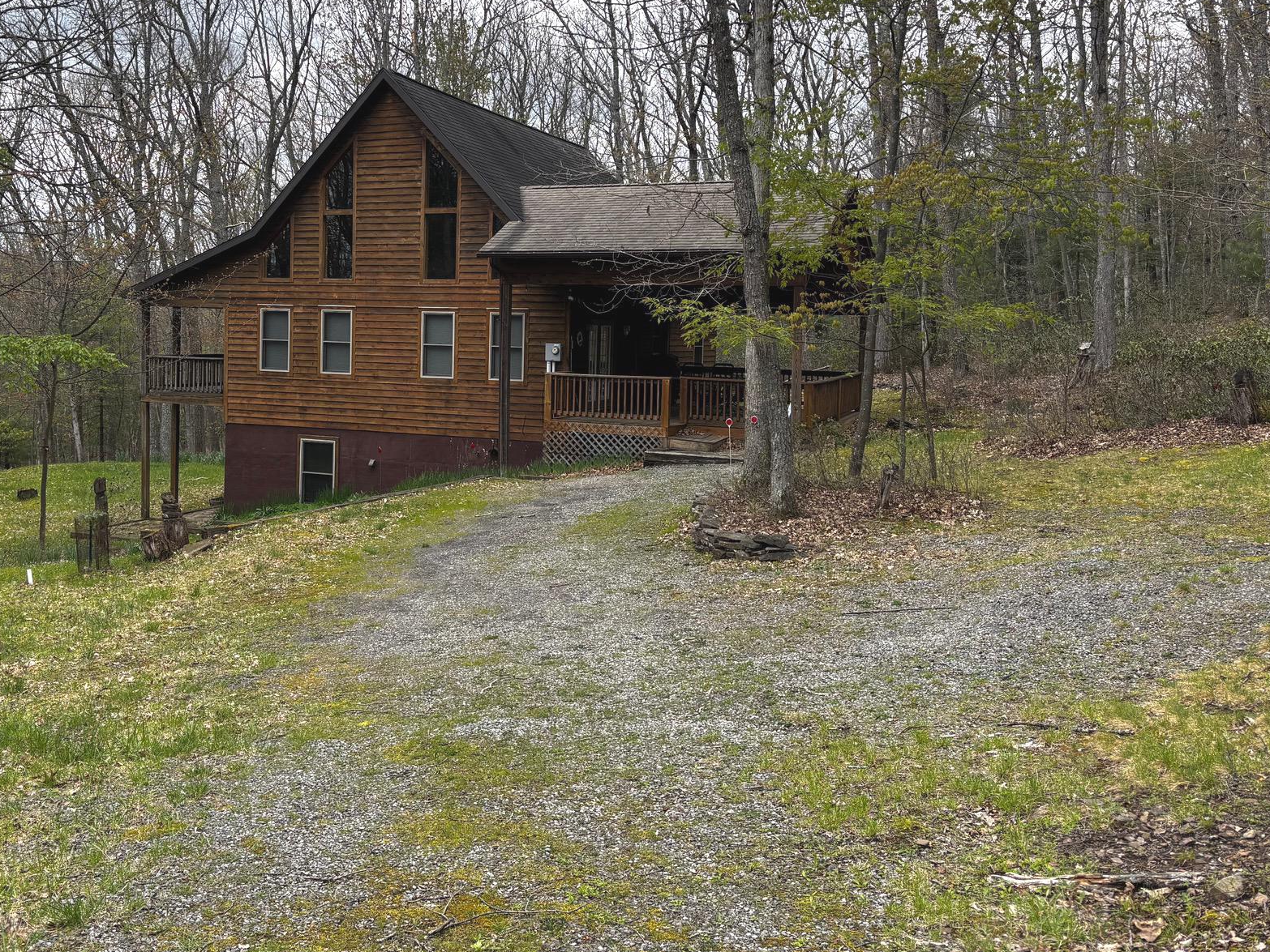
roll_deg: -2.1
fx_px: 1248
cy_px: 354
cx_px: 487
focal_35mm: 34
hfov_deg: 53.4
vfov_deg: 41.5
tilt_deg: -2.7
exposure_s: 1/961
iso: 50
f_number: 1.6
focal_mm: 5.96
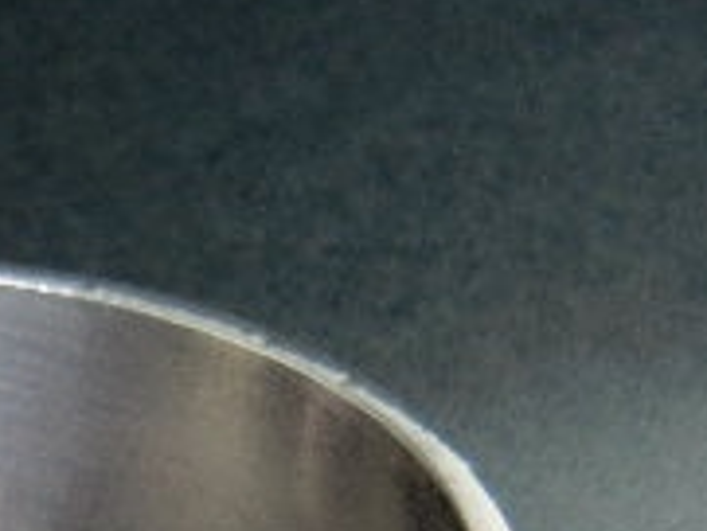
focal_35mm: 159
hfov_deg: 12.0
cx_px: -234
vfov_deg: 9.1
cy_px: 800
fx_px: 3250
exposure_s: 1/30
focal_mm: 8.1
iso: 214
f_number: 3.8
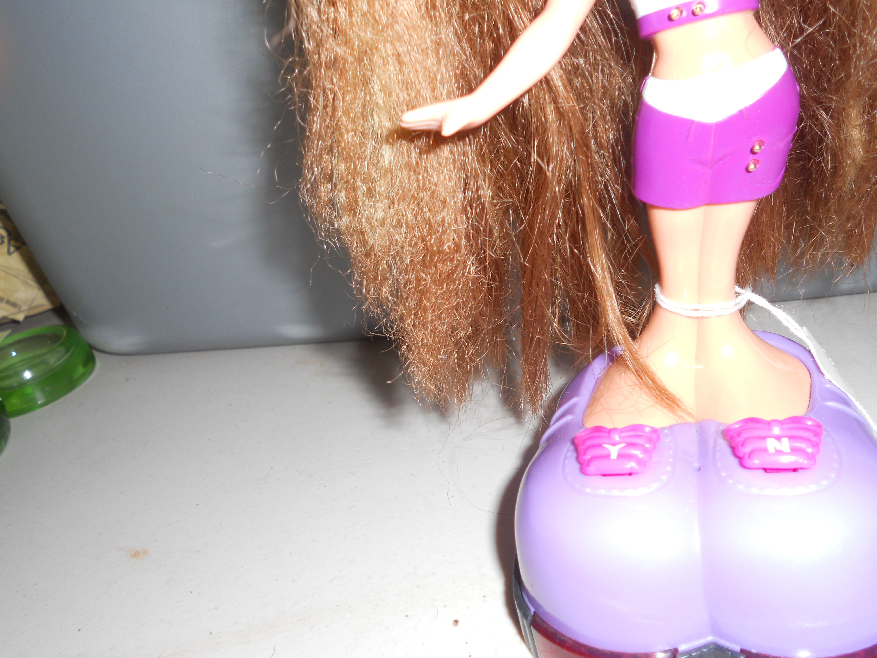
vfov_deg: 44.2
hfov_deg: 56.8
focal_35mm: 32
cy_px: 329
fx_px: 811
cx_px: 438
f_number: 3.5
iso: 80
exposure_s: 1/25
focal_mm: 5.8
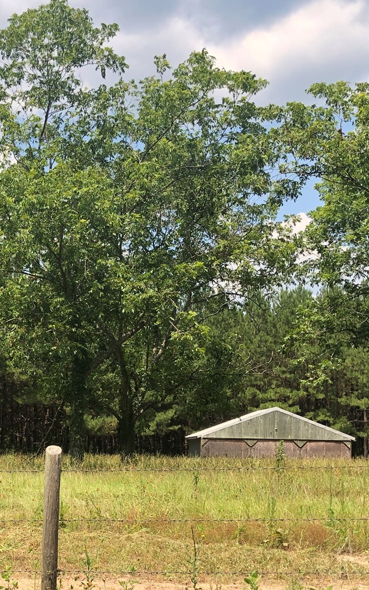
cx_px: -48
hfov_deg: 20.8
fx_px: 949
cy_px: 423
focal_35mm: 59
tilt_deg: +2.4
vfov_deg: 34.0
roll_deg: -0.4
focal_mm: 3.99
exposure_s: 1/1143
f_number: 1.8
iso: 20
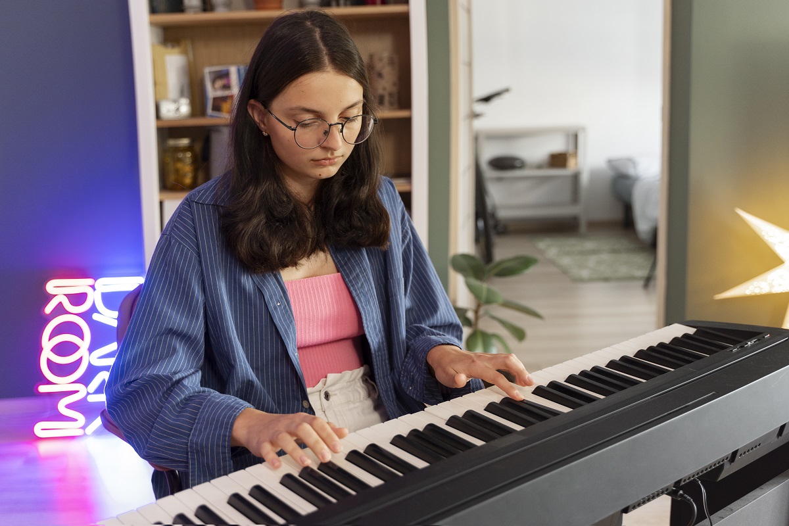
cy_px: 263
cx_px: 394
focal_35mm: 39
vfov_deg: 34.2
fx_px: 855
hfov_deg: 49.6
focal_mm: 39
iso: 1250
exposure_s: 1/60
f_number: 2.8
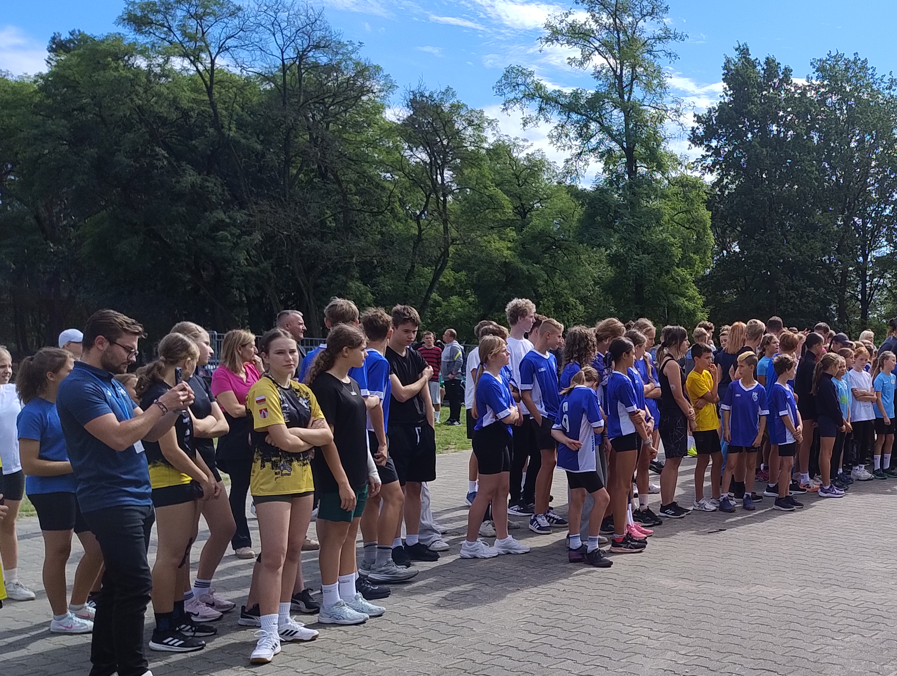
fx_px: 1142
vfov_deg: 32.7
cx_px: 745
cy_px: 442
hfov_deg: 40.7
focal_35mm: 44
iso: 100
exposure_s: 1/1208
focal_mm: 5.56
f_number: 1.8
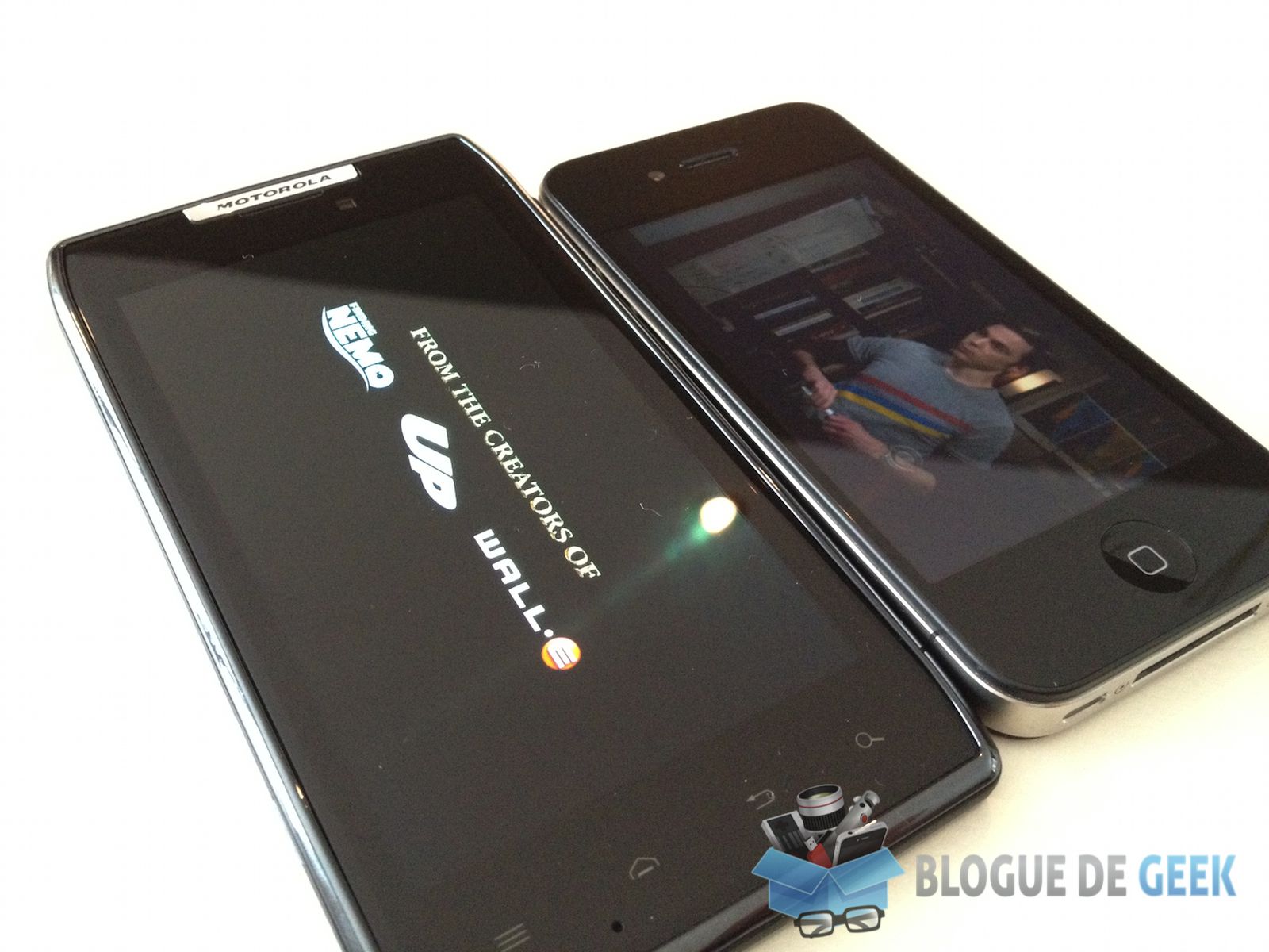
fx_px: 1283
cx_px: 634
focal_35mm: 35
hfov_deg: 52.6
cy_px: 476
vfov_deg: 40.7
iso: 400
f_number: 2.4
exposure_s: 1/15
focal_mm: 4.28
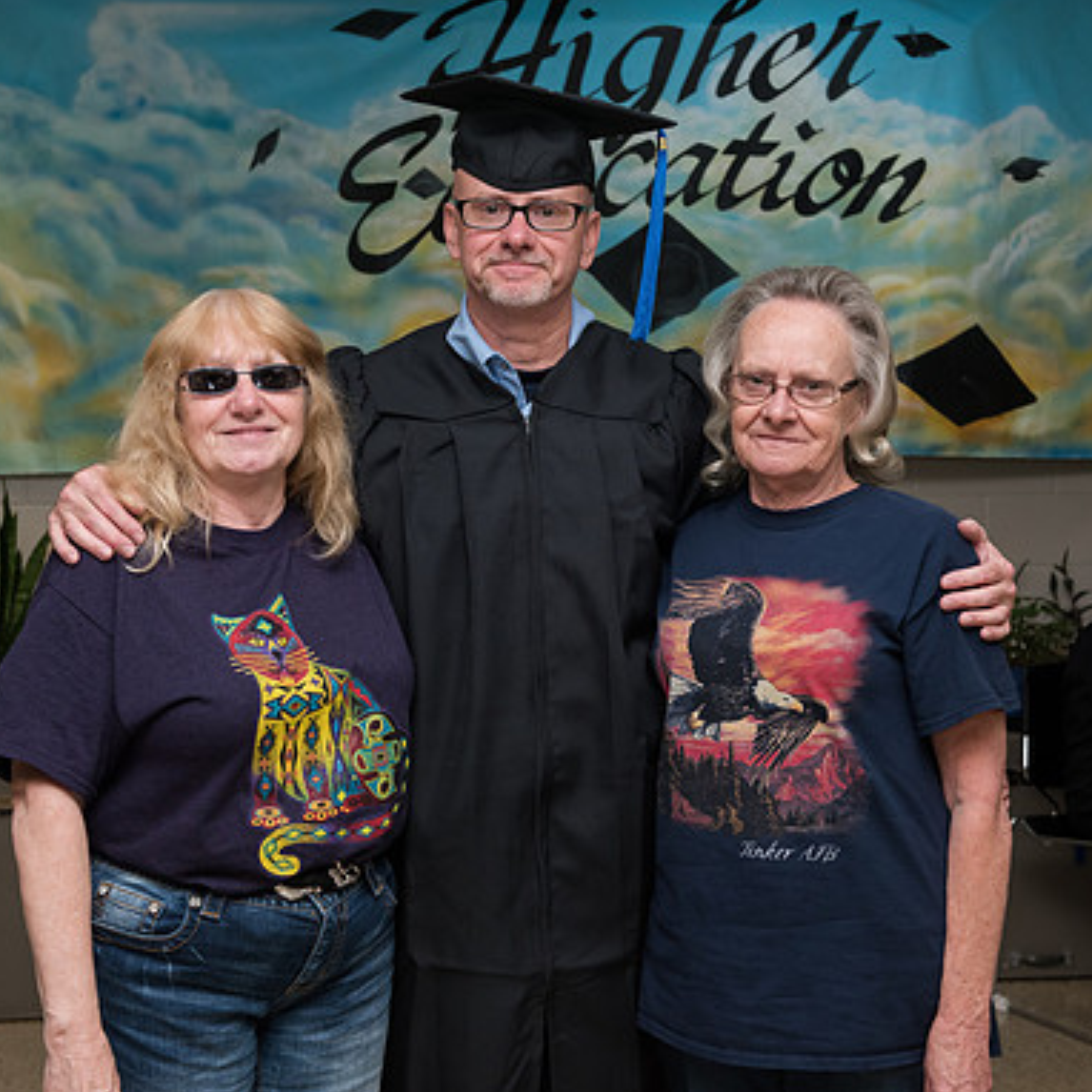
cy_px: 545
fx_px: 2213
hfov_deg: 27.7
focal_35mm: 62
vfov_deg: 27.7
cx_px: 537
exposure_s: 1/160
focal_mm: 48
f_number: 7.1
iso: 1600
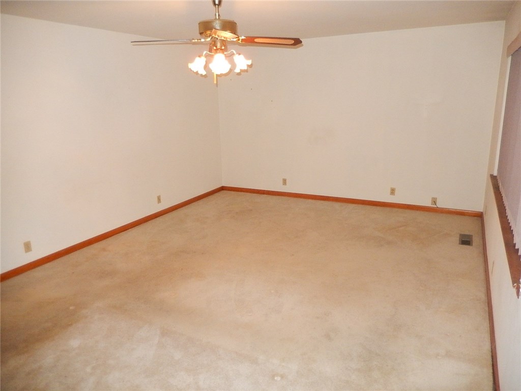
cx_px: 260
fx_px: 376
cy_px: 196
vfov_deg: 54.9
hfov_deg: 69.4
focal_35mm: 25
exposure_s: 1/30
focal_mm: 4.5
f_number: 3.4
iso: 450
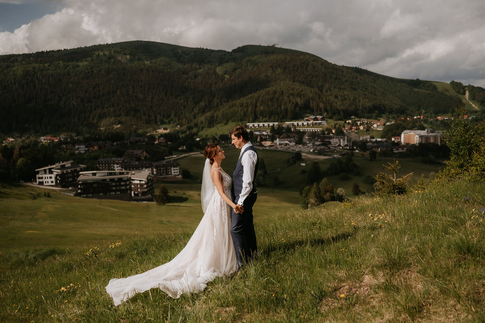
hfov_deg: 50.7
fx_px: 511
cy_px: 171
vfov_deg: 35.0
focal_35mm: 38
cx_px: 261
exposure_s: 1/6400
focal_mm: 35
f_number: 2.5
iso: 50
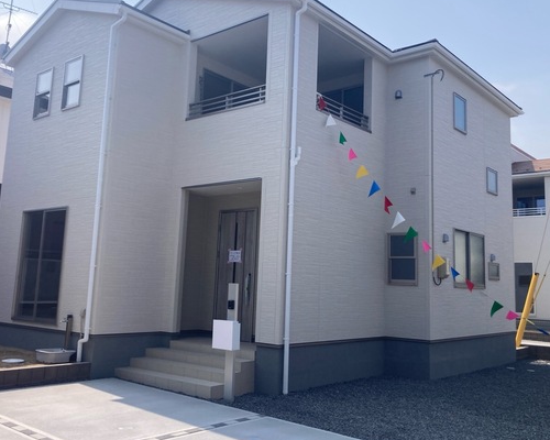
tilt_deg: +8.0
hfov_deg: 51.5
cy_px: 201
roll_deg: -2.1
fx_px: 570
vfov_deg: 42.2
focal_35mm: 35
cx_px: 279
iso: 20
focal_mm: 3.99
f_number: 1.8
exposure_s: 1/2404
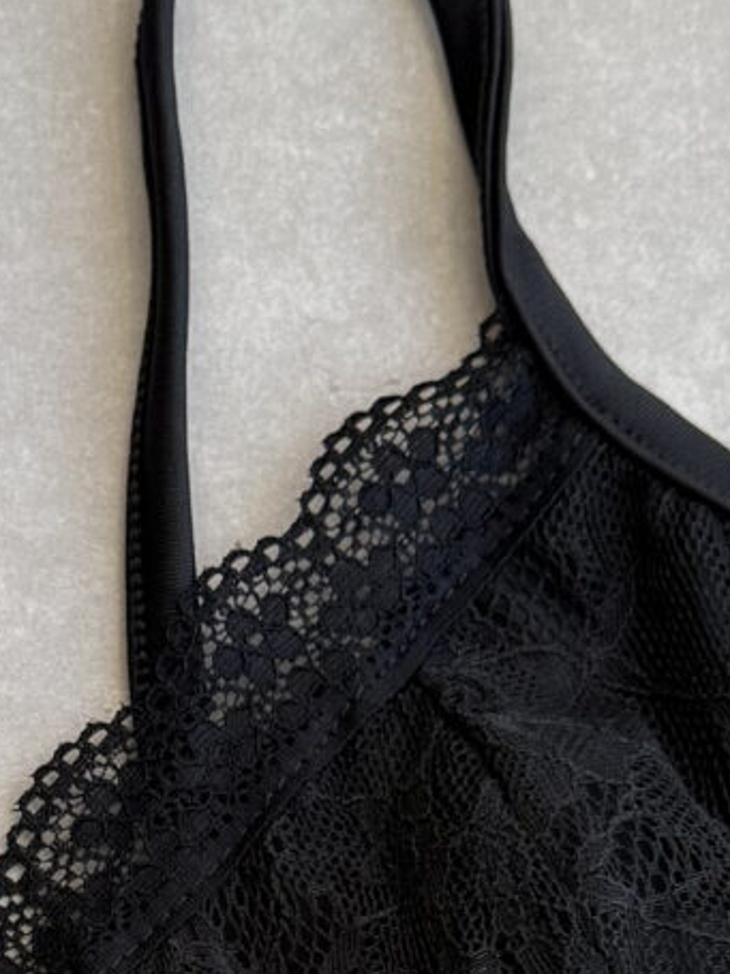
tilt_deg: -82.4
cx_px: 21
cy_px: 1430
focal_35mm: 135
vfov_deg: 13.8
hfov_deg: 10.9
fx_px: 3798
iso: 80
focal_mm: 6.76
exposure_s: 1/315
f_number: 1.78
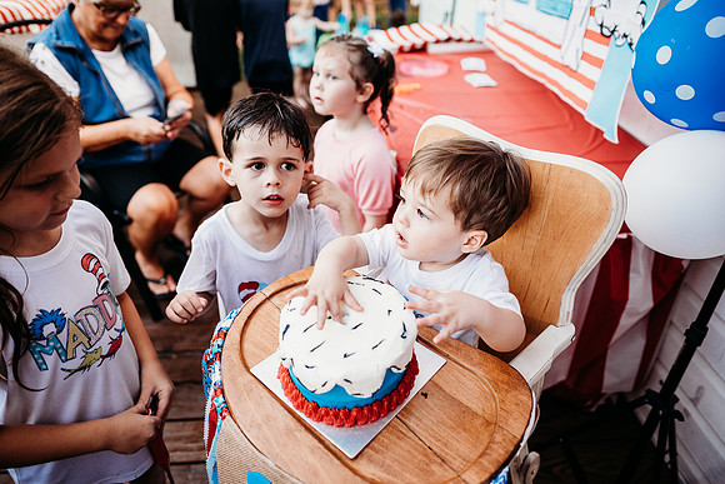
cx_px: 362
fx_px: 483
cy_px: 242
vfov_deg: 53.2
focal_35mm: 24
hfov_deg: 73.7
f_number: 2.5
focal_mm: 24
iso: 400
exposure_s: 1/200
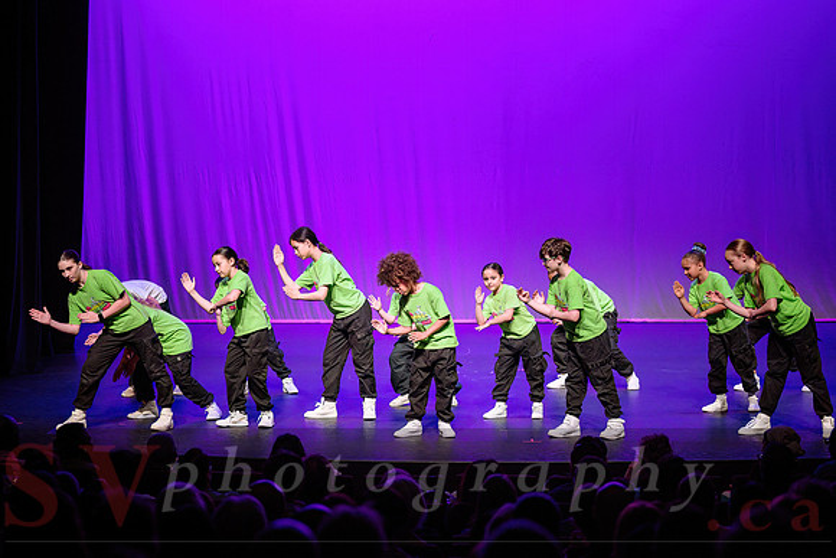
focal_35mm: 86
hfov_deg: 23.7
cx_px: 392
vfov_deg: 16.0
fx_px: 1989
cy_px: 266
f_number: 2.8
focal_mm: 80
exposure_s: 1/320
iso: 1250
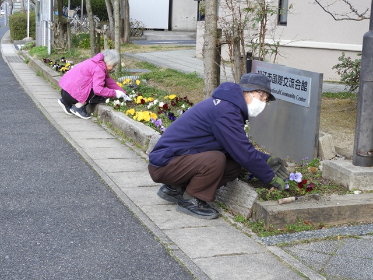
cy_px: 140
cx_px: 186
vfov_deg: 22.6
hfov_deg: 29.8
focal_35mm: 65
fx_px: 700
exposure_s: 1/200
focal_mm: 11.6
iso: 100
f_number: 4.2
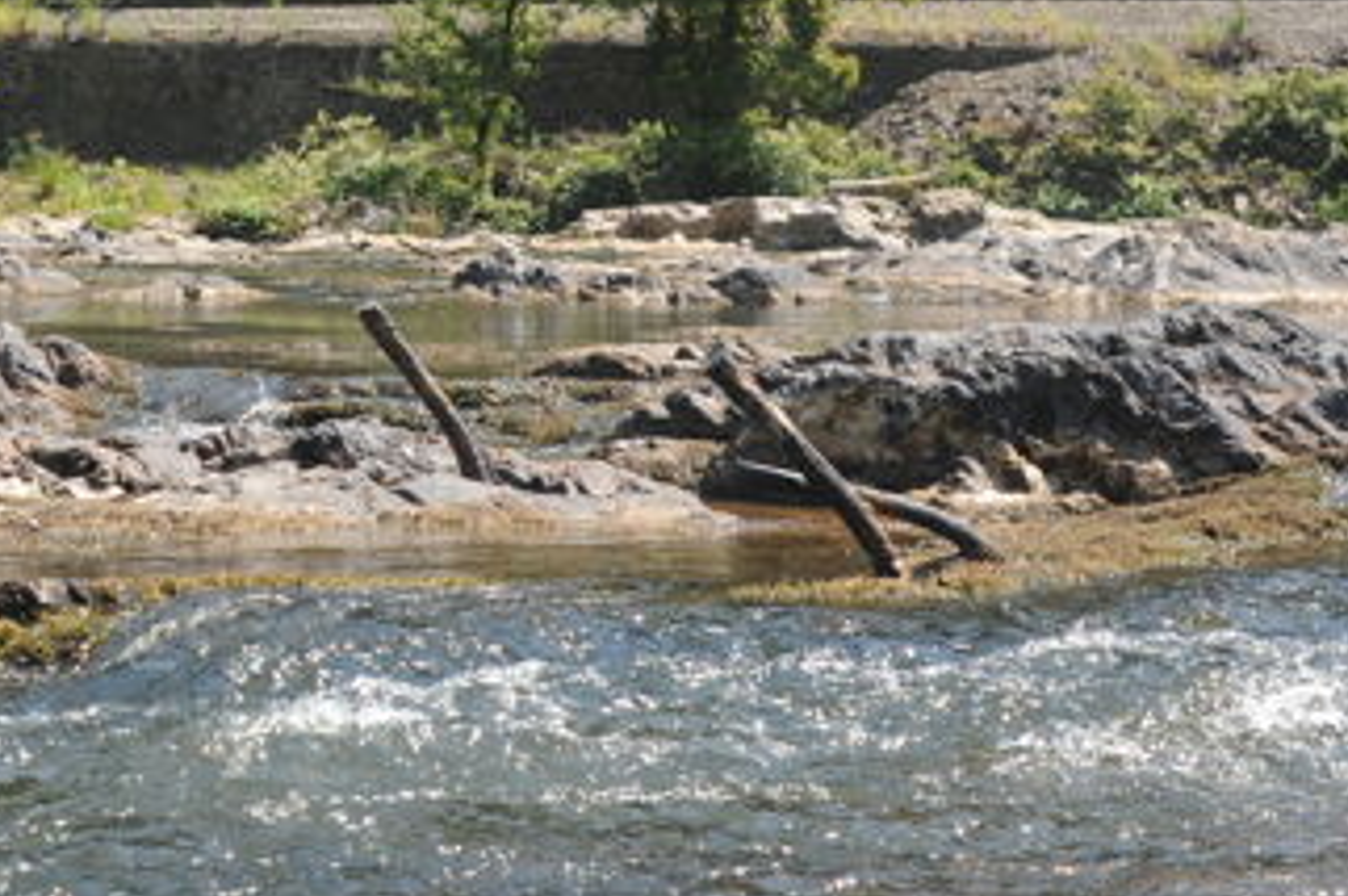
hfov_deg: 22.4
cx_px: -25
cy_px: 117
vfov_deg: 15.5
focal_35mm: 87
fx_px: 3254
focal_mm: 35
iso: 250
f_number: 7.1
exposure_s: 1/400
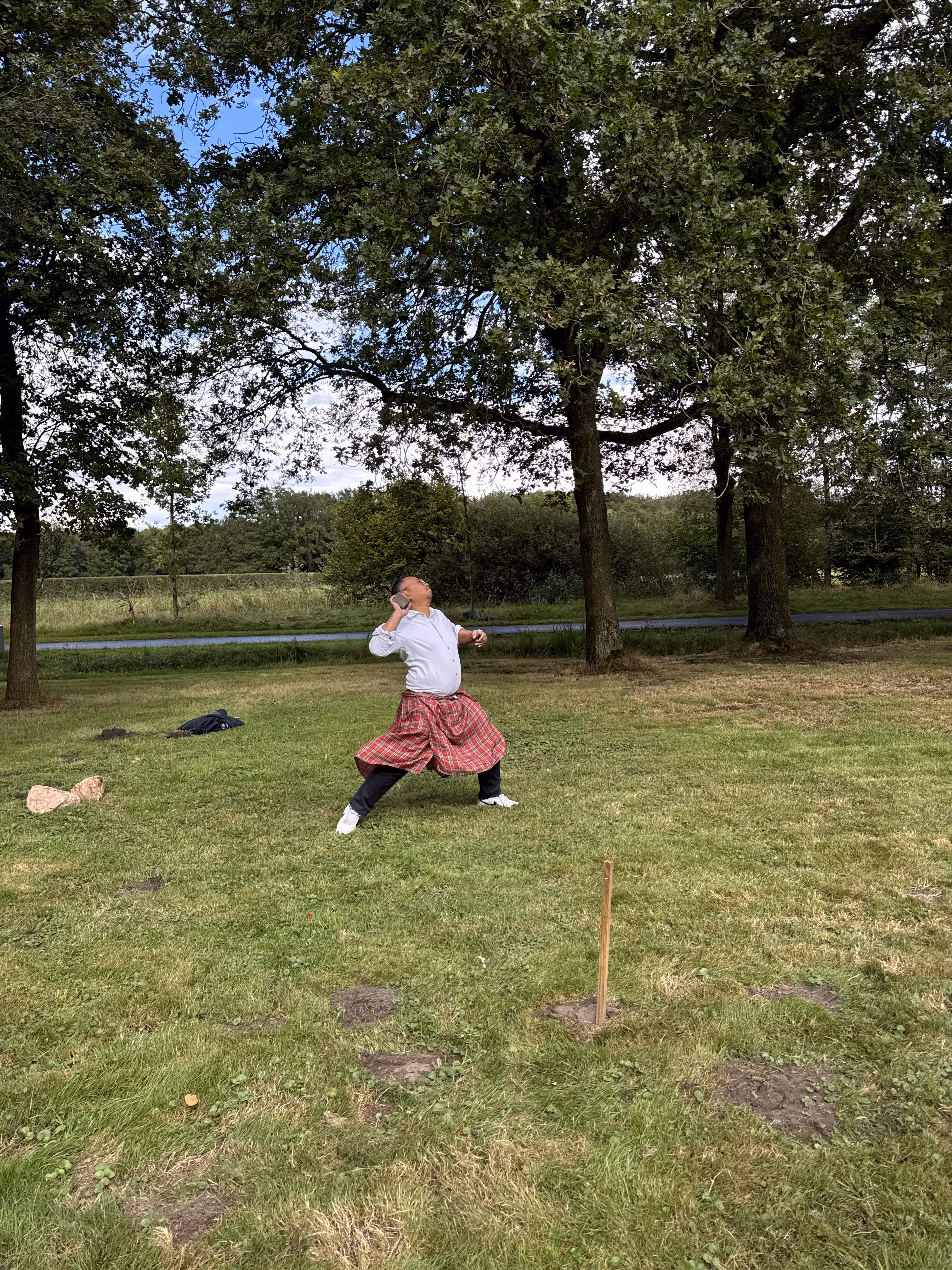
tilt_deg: -2.9
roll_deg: +1.8
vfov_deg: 71.6
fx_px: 880
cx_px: 476
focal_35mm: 24
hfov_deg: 56.8
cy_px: 635
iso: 80
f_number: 1.78
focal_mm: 6.76
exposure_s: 1/773
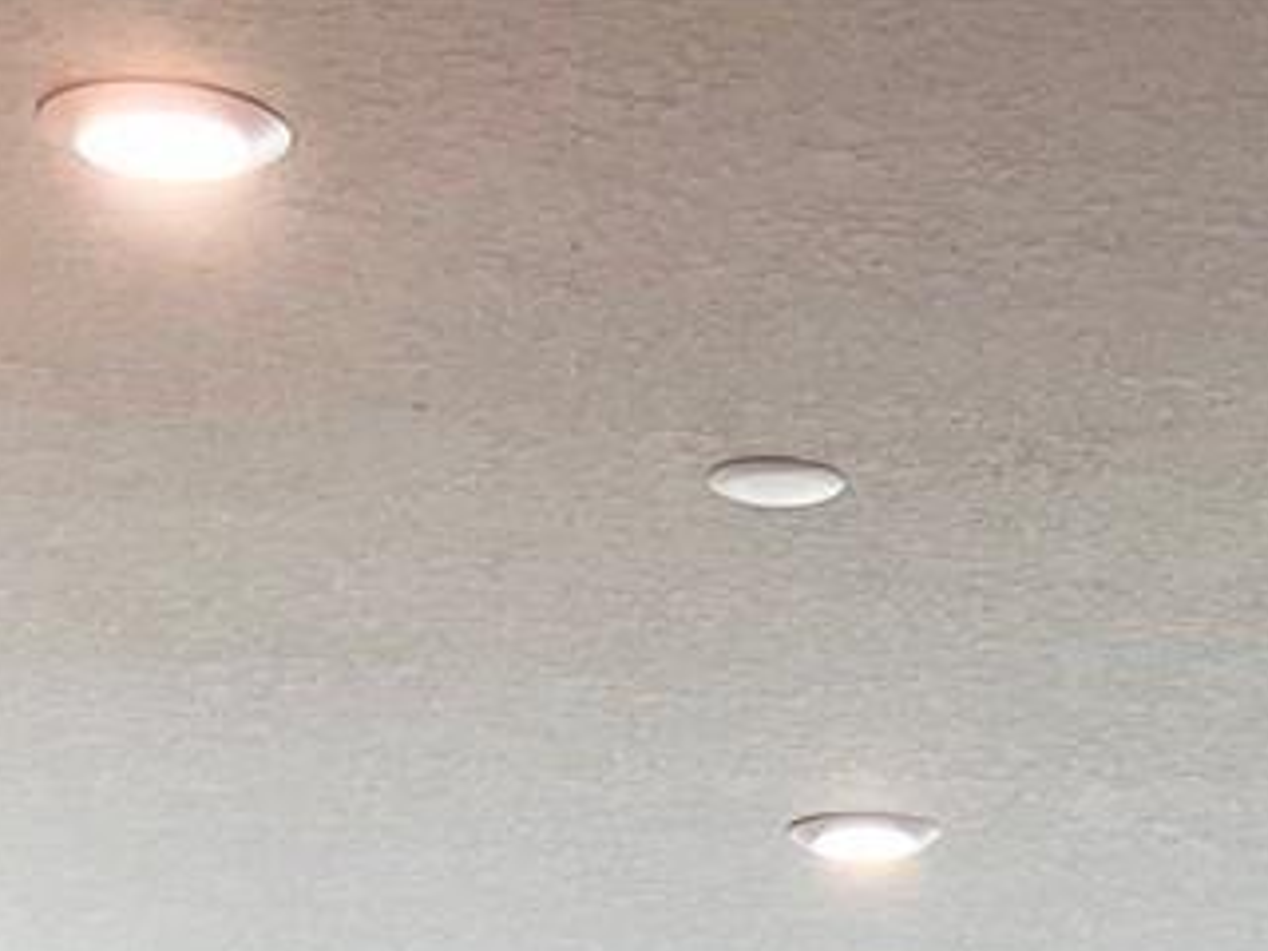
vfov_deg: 9.9
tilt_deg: -5.6
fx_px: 4762
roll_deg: +0.6
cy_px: 2366
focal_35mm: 130
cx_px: 1236
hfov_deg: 14.9
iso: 50
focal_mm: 5.7
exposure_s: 1/120
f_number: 1.5
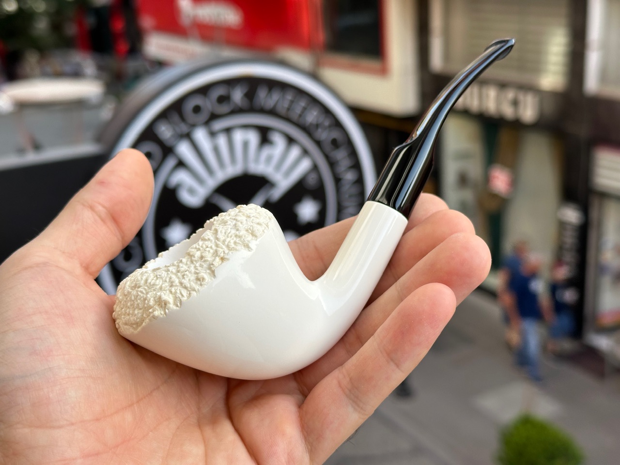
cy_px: 232
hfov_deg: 39.7
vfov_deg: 30.3
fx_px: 860
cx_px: 310
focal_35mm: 48
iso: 64
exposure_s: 1/740
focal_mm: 6.86
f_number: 1.78
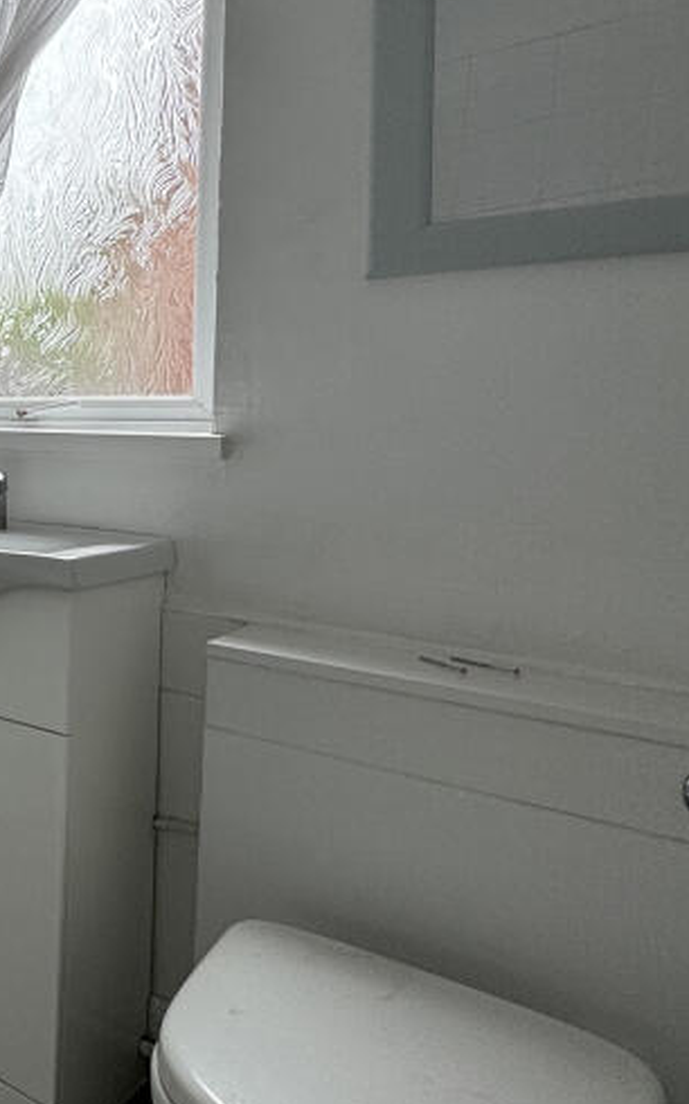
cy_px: 433
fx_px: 932
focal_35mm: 31
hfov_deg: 25.2
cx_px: -441
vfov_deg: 60.6
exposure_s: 1/99
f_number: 2.2
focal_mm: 2.22
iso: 50
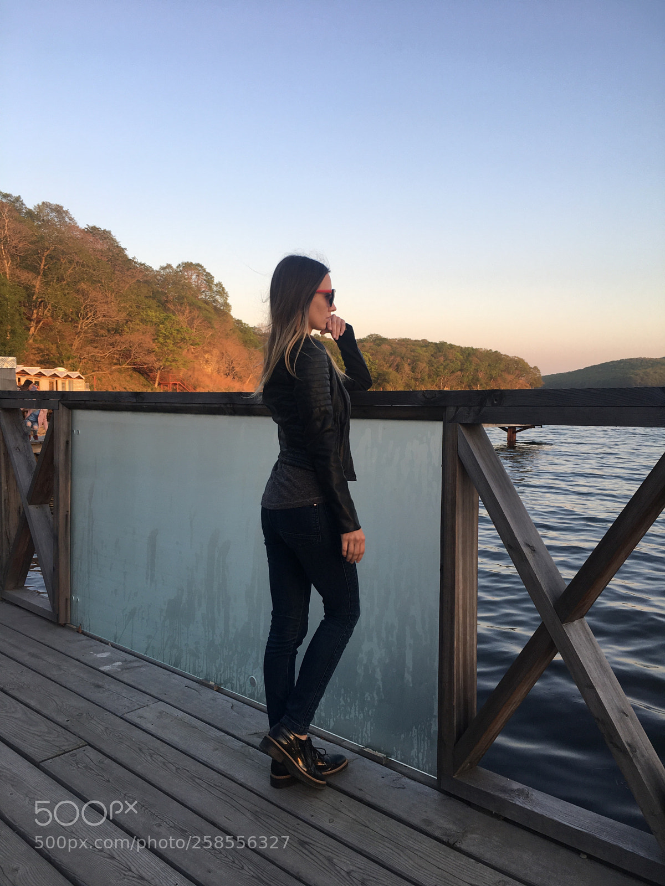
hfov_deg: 48.2
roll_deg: +0.8
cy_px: 443
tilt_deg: -4.6
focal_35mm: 29
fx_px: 743
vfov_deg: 61.7
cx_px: 332
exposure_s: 1/156
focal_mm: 4.15
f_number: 2.2
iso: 25
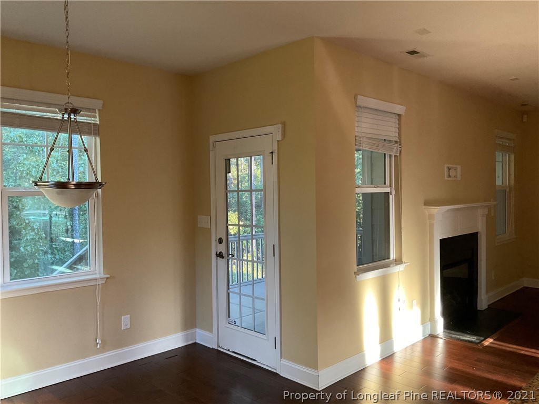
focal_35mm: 29
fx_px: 452
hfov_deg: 61.7
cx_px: 270
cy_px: 202
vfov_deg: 48.2
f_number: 1.8
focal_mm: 3
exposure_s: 1/60
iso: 160
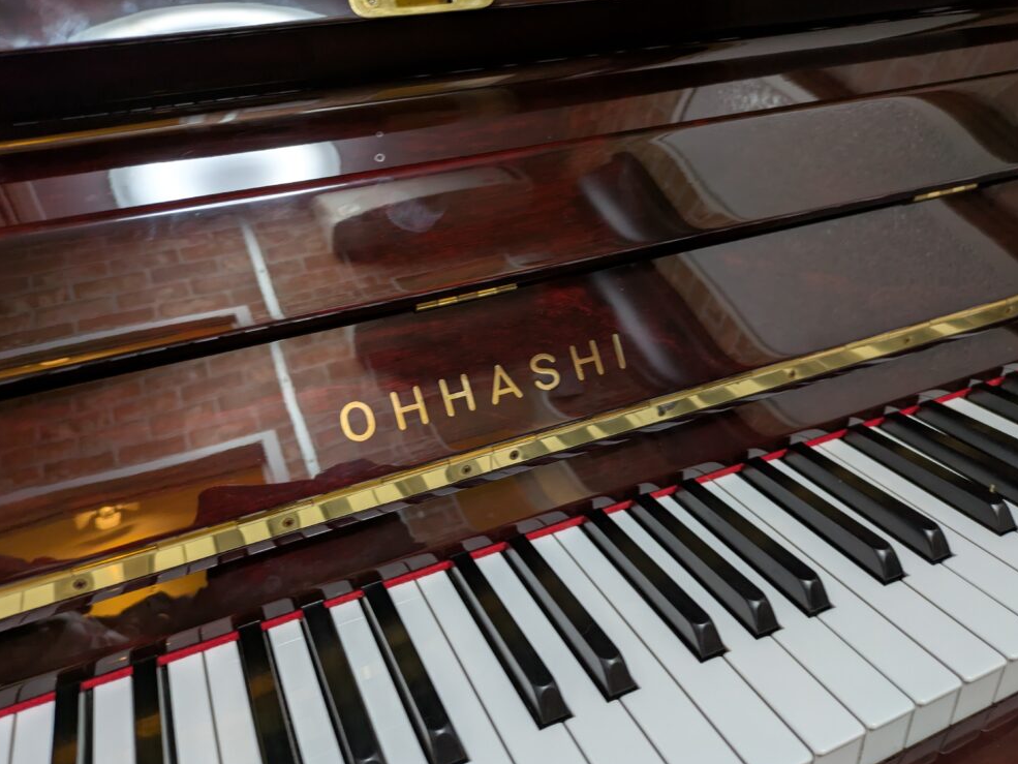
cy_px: 393
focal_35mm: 26
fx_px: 765
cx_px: 510
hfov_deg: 67.3
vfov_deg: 53.1
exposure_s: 1/40
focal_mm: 5.43
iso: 188
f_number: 1.89
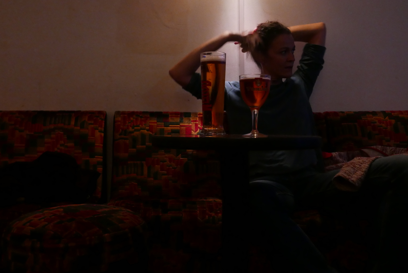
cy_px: 136
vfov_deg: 33.5
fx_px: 454
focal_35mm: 40
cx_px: 204
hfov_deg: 48.4
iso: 3200
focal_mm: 17.9
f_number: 2.5
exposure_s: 1/15
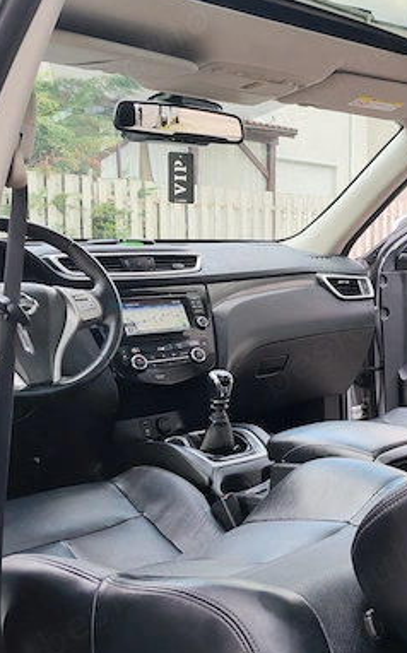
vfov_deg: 44.4
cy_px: 337
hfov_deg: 25.2
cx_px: 506
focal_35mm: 45
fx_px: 800
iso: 160
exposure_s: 1/100
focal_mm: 6.12
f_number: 1.9
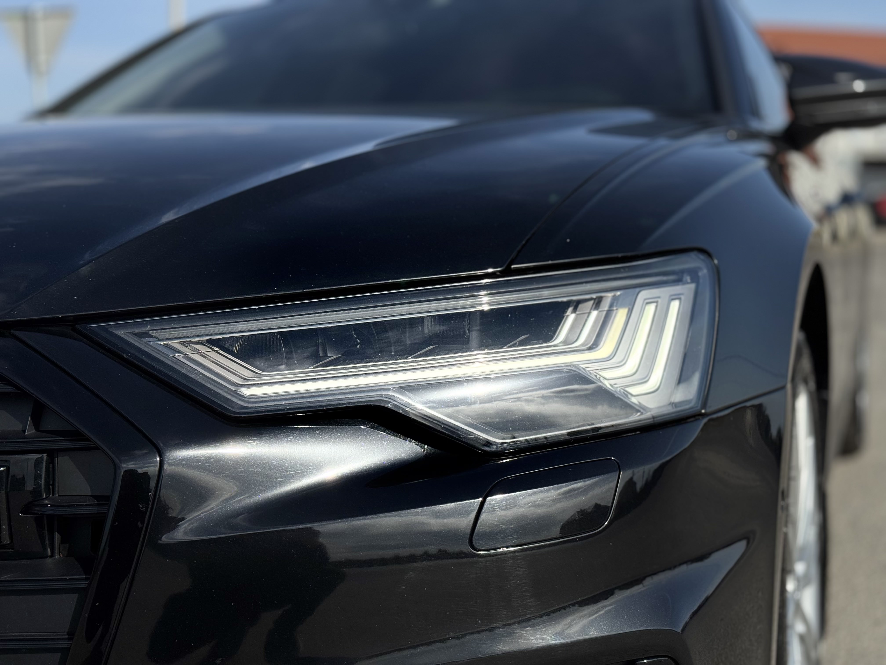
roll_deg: +0.1
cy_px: 332
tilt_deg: -5.3
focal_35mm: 48
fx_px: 1229
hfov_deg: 39.7
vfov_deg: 30.3
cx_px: 443
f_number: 1.78
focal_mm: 6.76
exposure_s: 1/12500
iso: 80
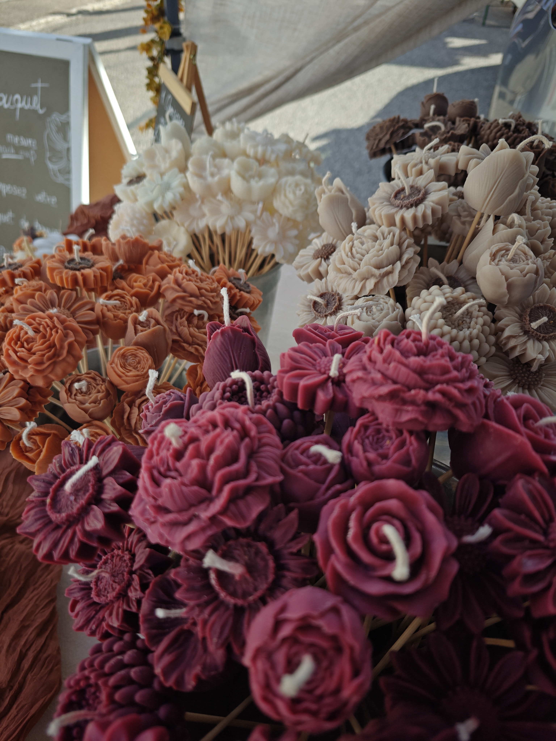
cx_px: 278
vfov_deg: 73.9
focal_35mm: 23
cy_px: 370
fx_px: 493
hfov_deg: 58.9
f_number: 1.6
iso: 50
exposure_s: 1/511
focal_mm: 6.06
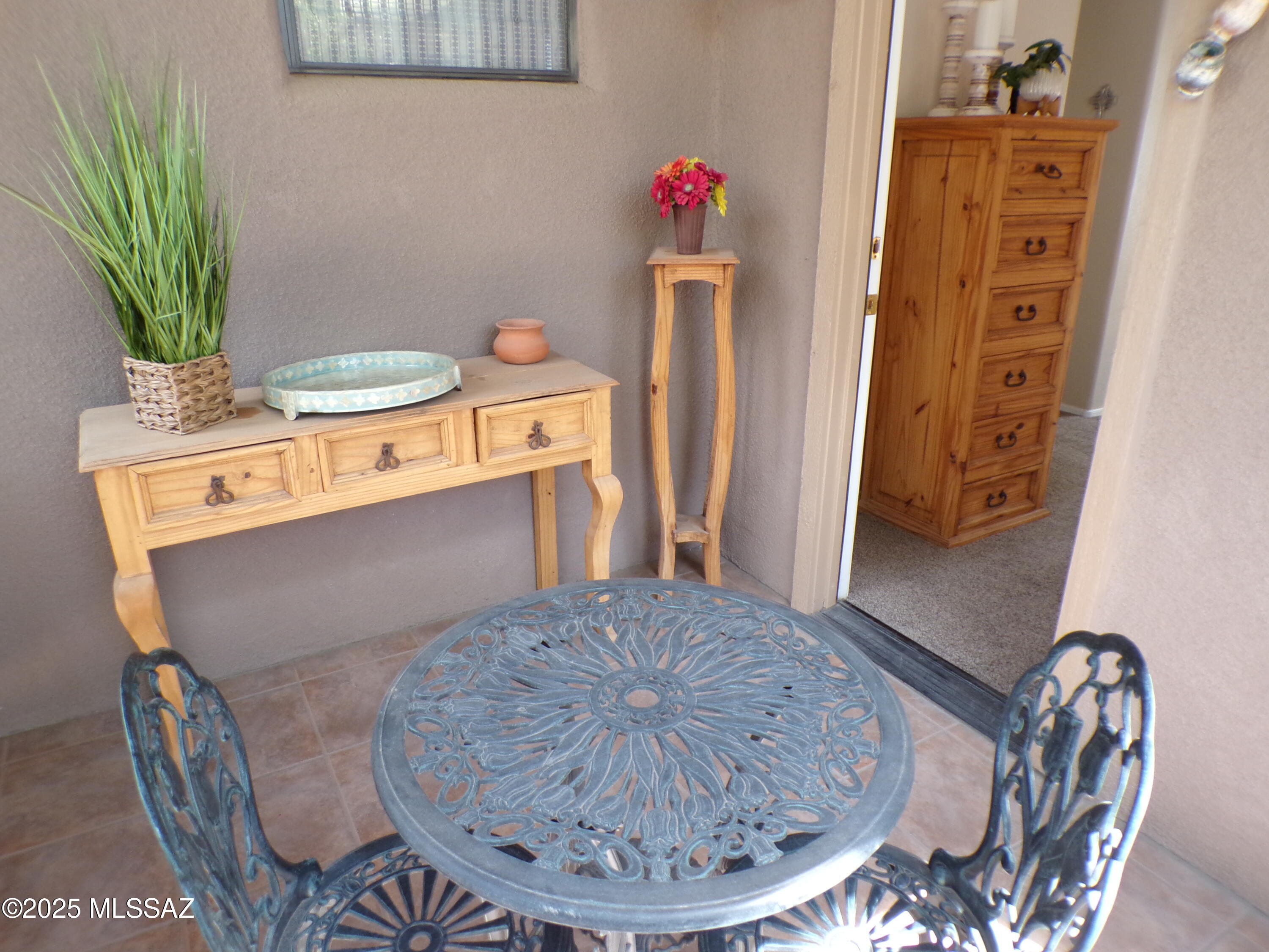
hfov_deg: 71.6
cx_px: 634
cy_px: 476
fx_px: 880
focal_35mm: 24
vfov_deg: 56.8
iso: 200
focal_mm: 4.3
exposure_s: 1/25
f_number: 3
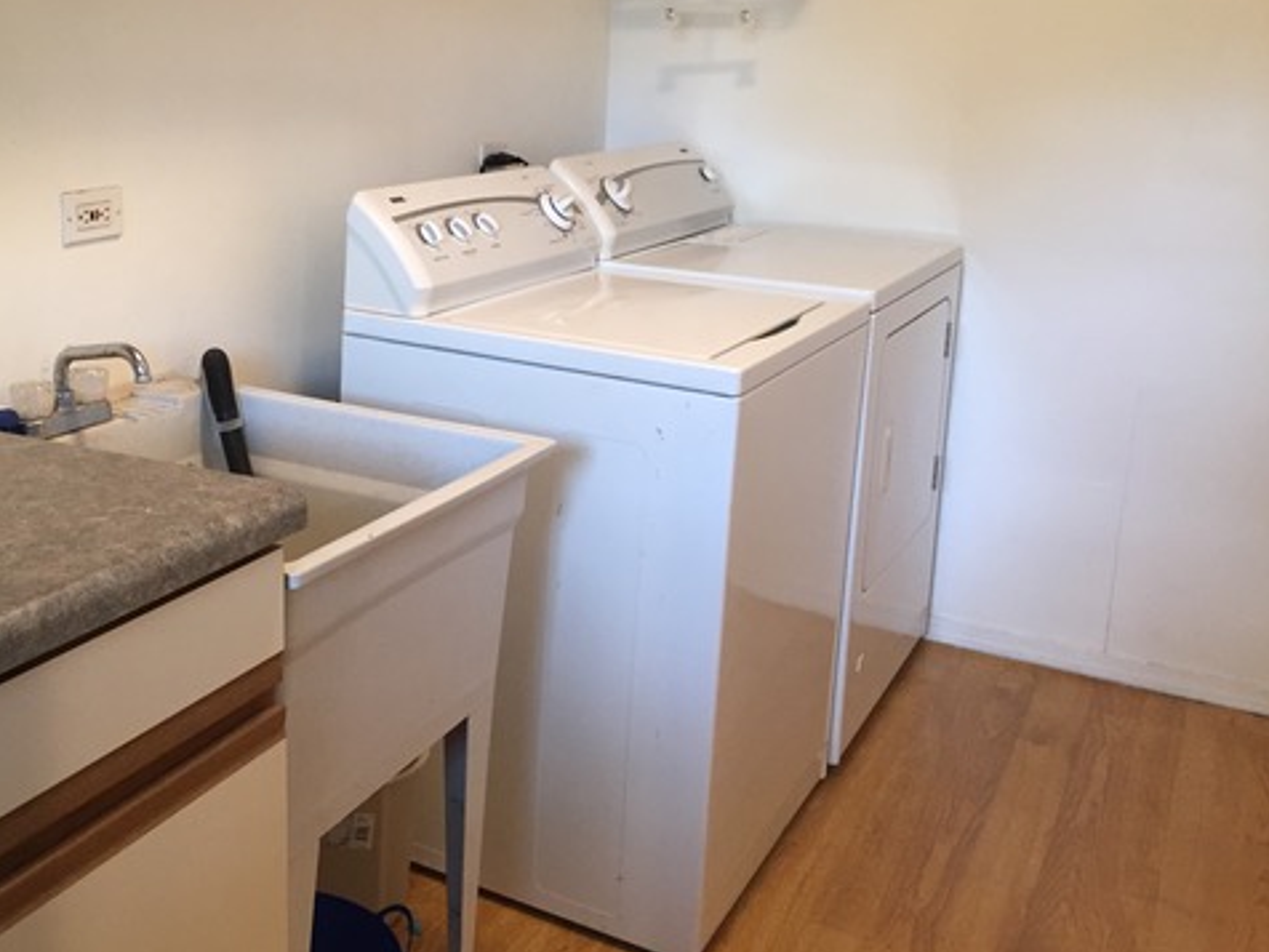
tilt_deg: -11.3
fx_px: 1430
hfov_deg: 47.1
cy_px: 333
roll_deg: -0.5
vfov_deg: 36.5
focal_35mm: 39
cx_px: 421
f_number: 2.2
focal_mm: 4.15
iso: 100
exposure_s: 1/30
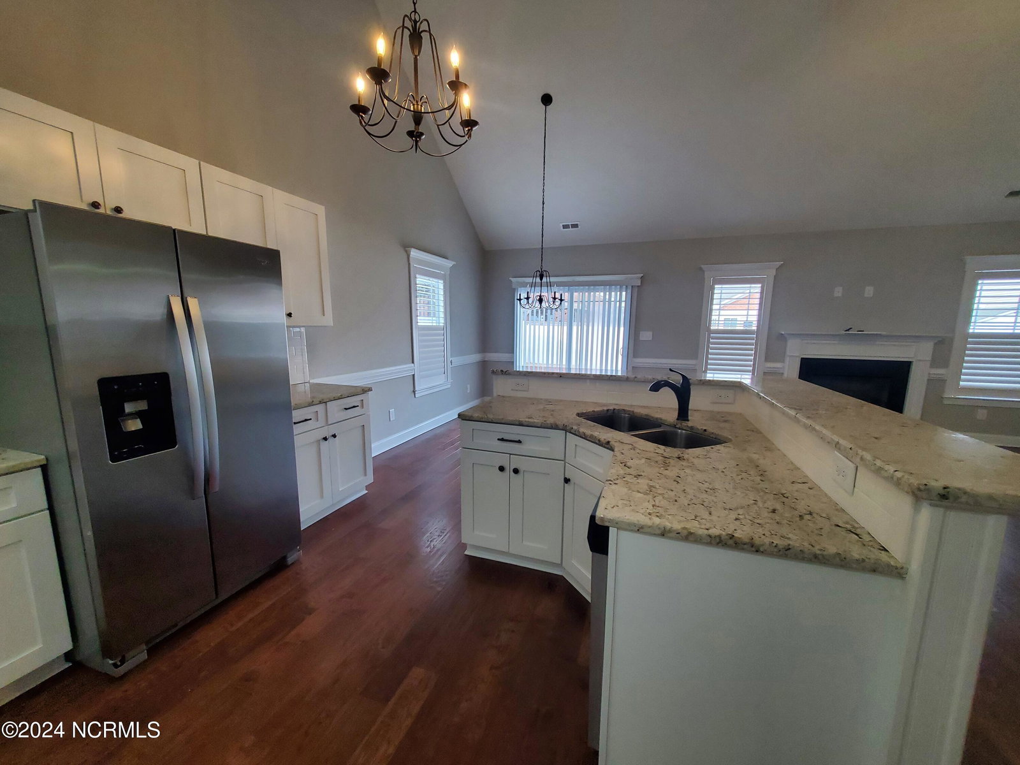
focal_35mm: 13
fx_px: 383
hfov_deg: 106.2
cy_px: 382
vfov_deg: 89.9
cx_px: 510
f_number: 2.2
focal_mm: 1.8
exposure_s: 1/60
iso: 160
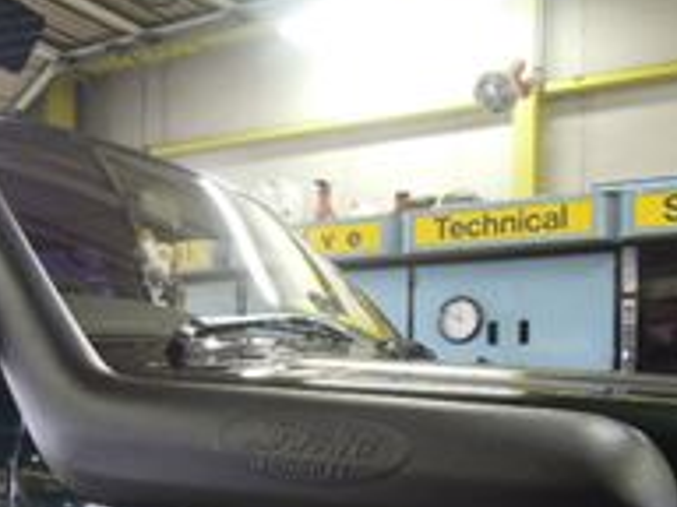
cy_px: 415
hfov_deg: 37.7
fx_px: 978
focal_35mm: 50
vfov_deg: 28.4
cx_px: 219
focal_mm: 4.3
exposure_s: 1/30
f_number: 2.8
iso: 400
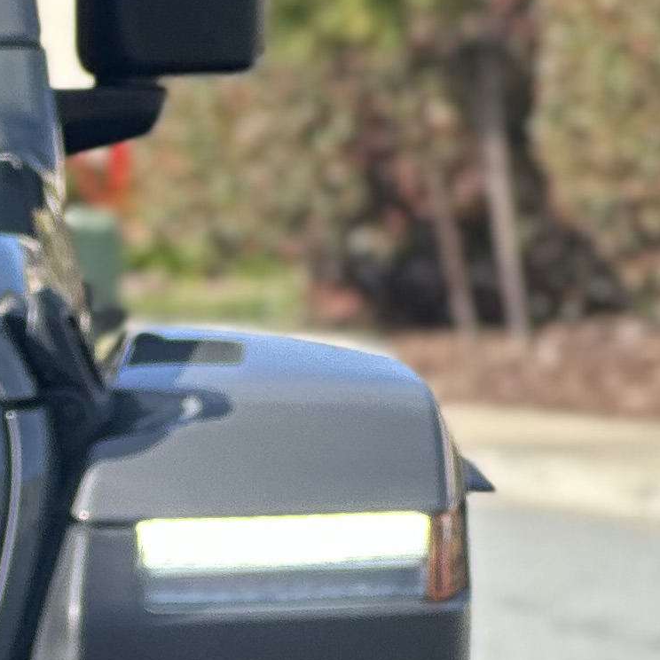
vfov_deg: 4.7
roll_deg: -0.1
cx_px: -857
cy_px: 664
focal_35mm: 369
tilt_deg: -1.4
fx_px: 7960
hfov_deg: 4.6
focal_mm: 9
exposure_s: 1/184
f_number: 2.8
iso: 25
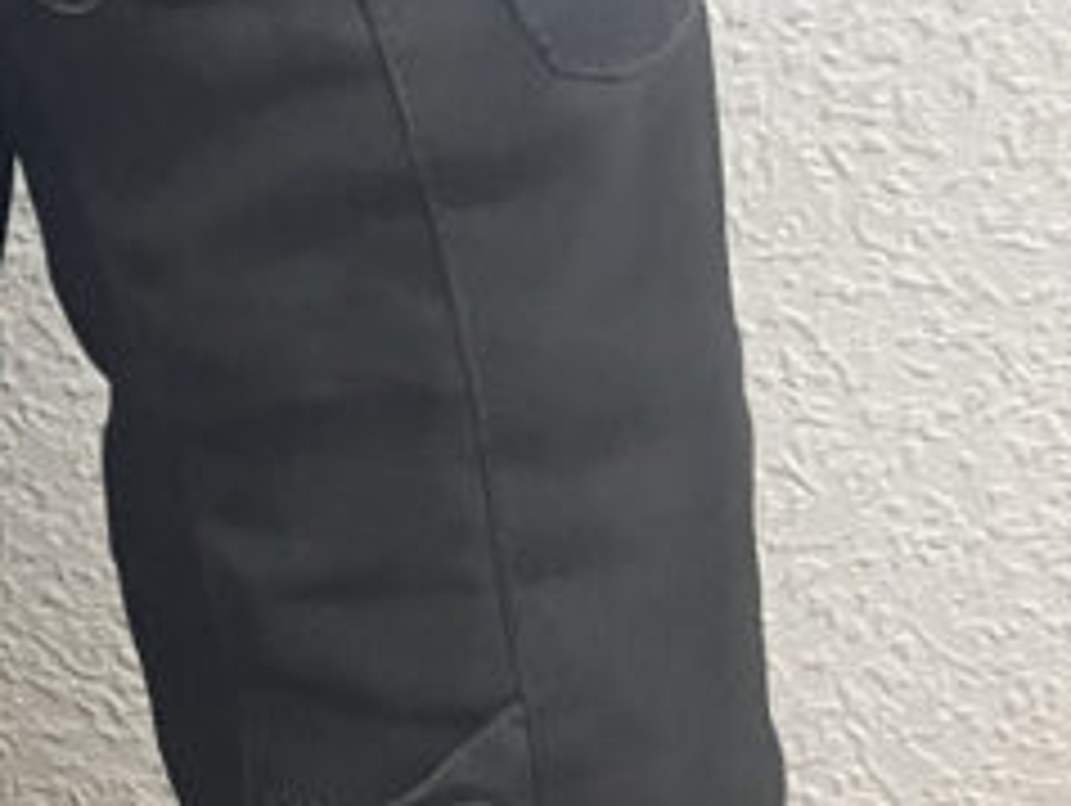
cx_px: -662
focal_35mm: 94
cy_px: -212
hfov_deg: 18.0
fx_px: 2911
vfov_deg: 15.1
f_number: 1.8
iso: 80
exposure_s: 1/50
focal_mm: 3.99
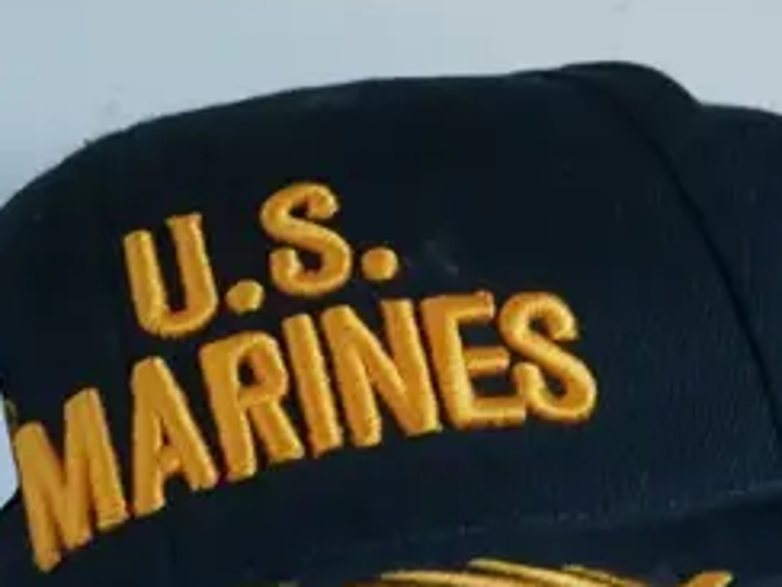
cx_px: 1317
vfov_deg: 5.5
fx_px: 6077
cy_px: 266
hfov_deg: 7.2
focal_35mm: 269
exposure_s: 1/80
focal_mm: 32
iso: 640
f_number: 5
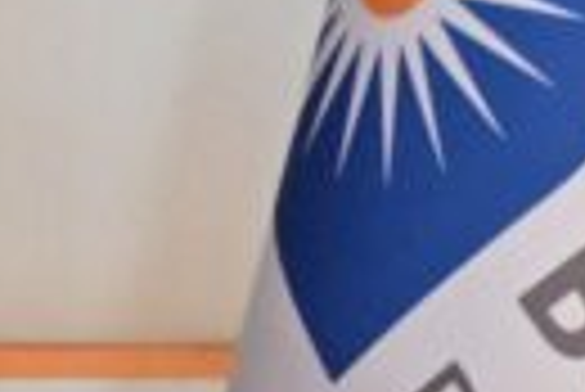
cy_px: 106
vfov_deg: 2.5
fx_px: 8947
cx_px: -1377
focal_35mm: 550
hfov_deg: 3.6
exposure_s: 1/323
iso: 4000
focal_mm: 70
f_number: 5.6
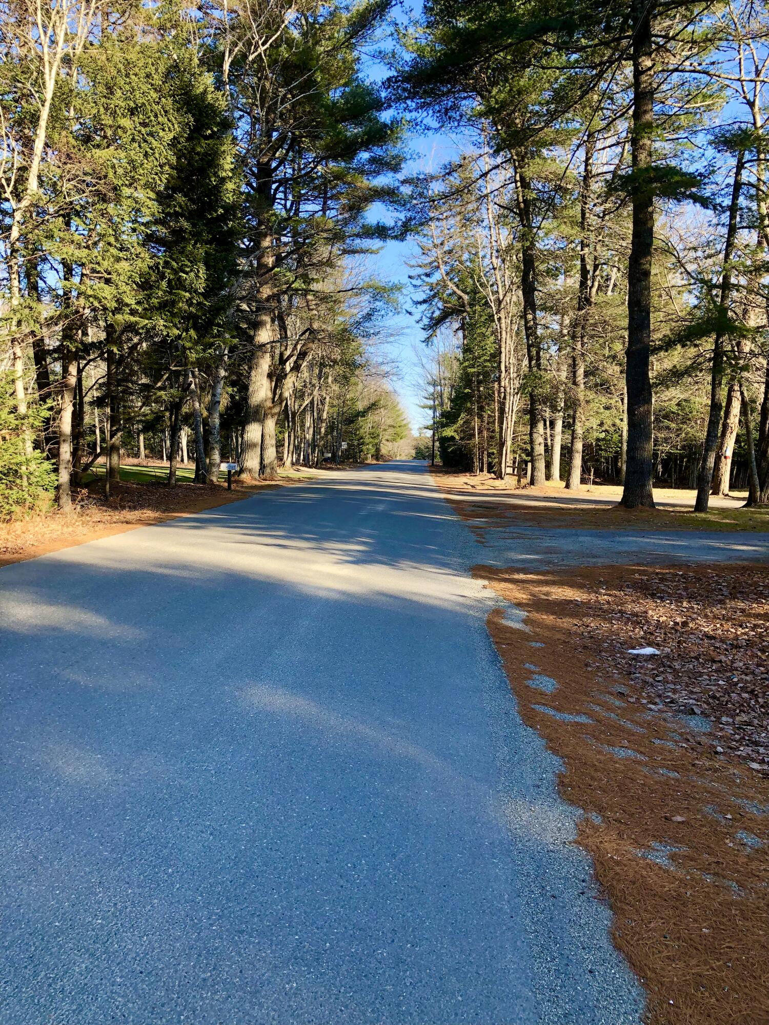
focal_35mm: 28
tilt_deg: -1.2
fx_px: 829
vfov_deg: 63.4
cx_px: 384
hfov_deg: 49.7
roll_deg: -0.3
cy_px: 512
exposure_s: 1/230
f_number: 1.8
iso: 20
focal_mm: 3.99
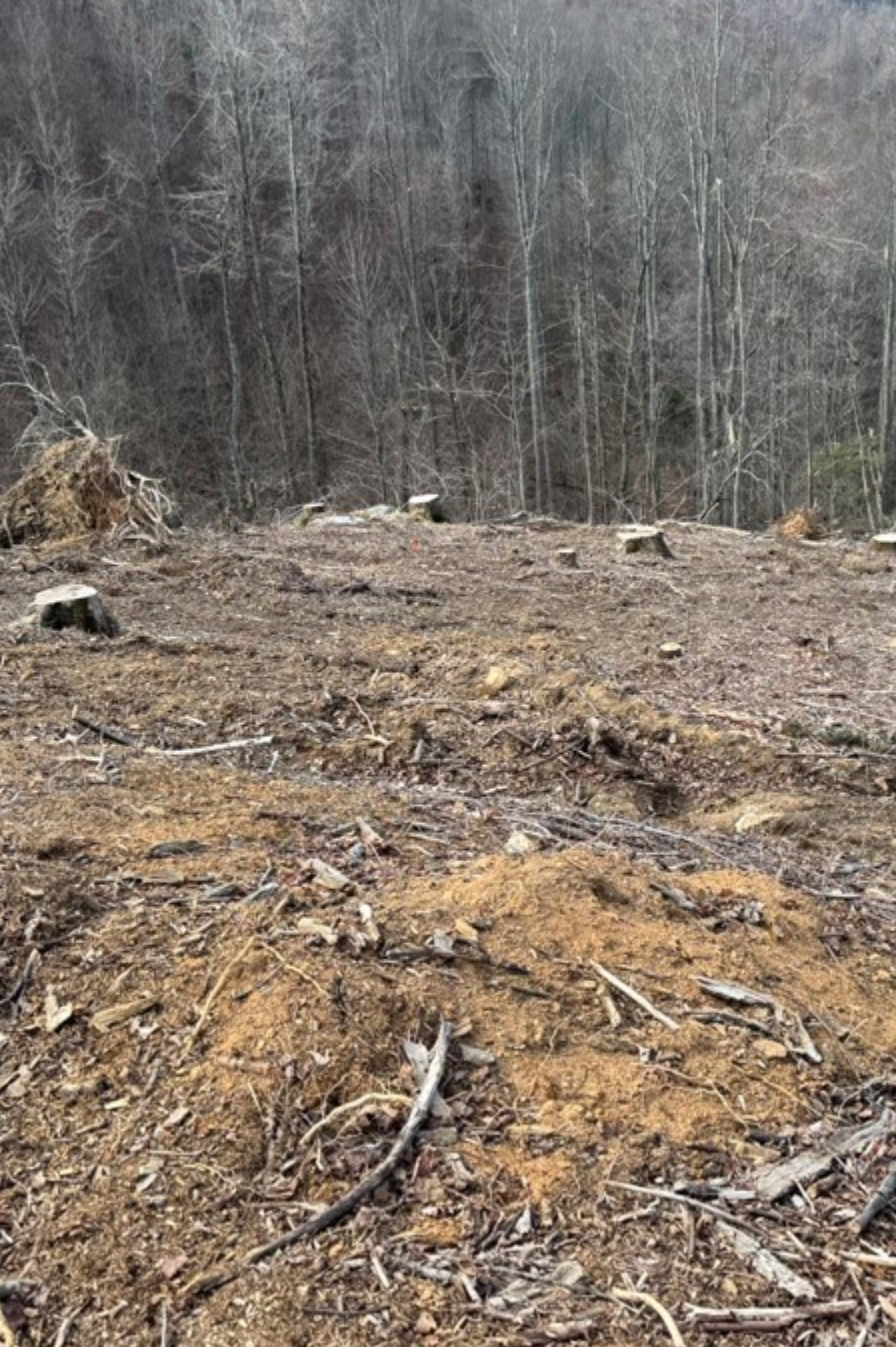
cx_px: 560
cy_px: 592
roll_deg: +5.0
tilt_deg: -23.9
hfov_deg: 34.8
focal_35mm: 38
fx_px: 1420
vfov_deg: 50.6
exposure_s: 1/1193
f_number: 1.78
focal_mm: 6.76
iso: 80
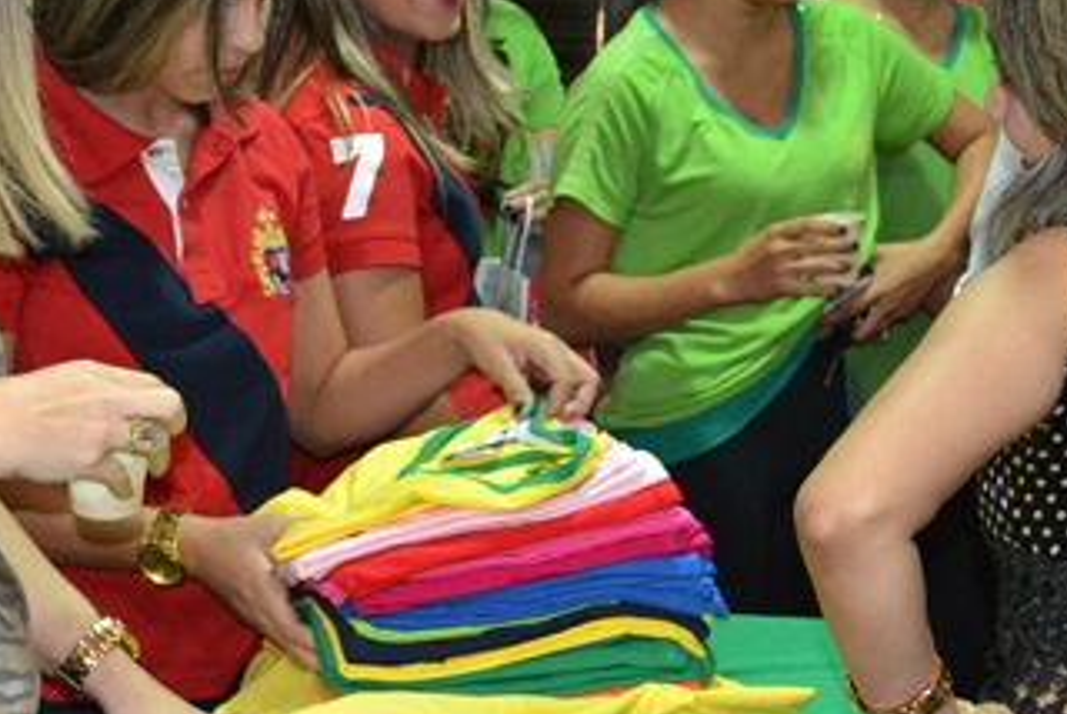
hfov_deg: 22.6
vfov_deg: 15.2
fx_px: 2670
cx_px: 557
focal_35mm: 90
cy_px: 265
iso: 3200
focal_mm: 30
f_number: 4.5
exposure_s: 1/60
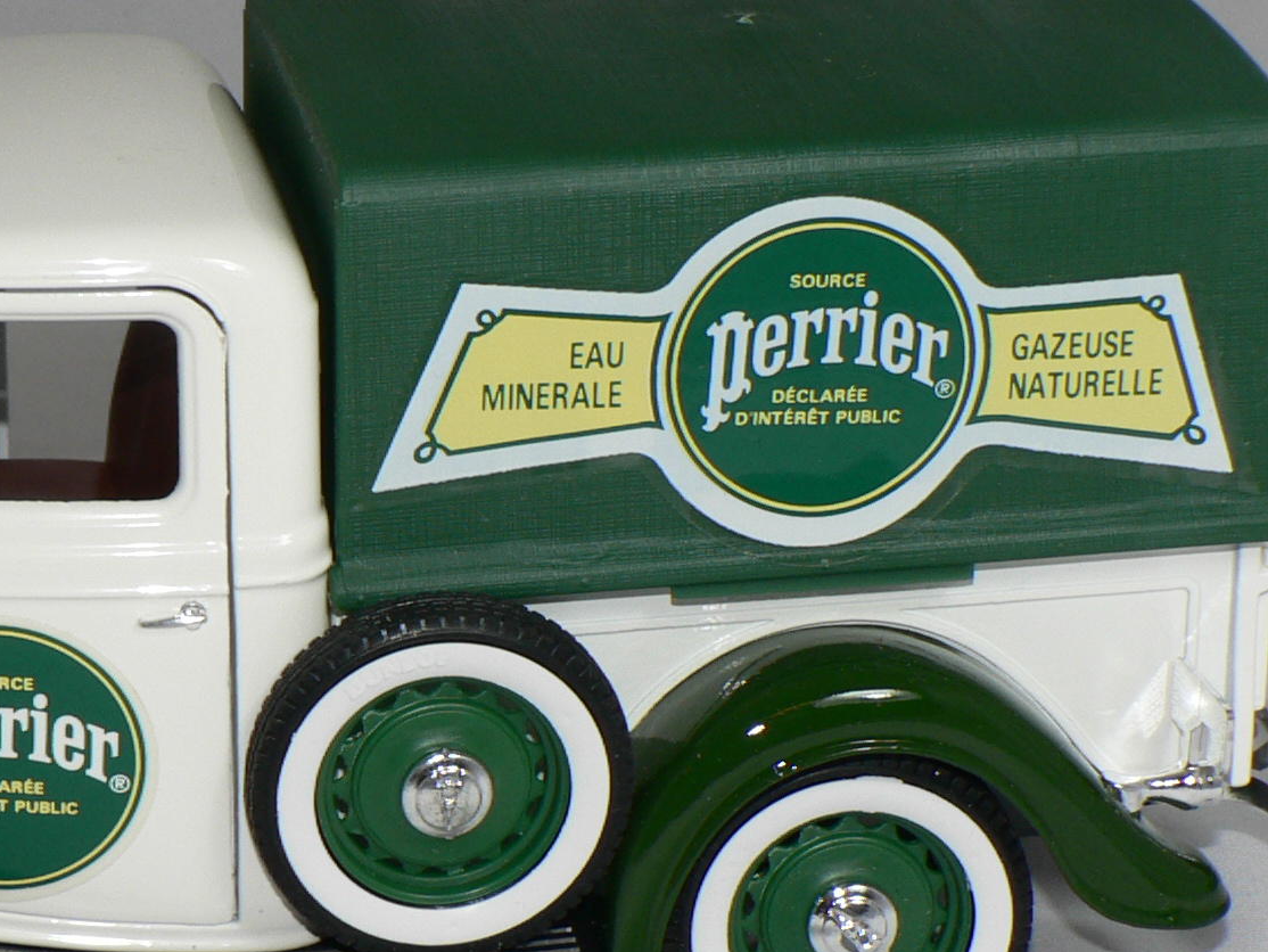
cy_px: 547
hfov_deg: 18.0
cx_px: 176
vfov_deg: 13.7
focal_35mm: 108
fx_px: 3957
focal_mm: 7.9
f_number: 4
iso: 80
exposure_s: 1/60
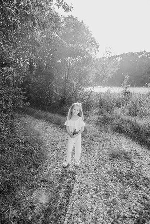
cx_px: 75
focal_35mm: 24
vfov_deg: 73.7
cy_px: 112
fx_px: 150
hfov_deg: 53.1
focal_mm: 24
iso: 200
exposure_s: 1/640
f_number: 3.5
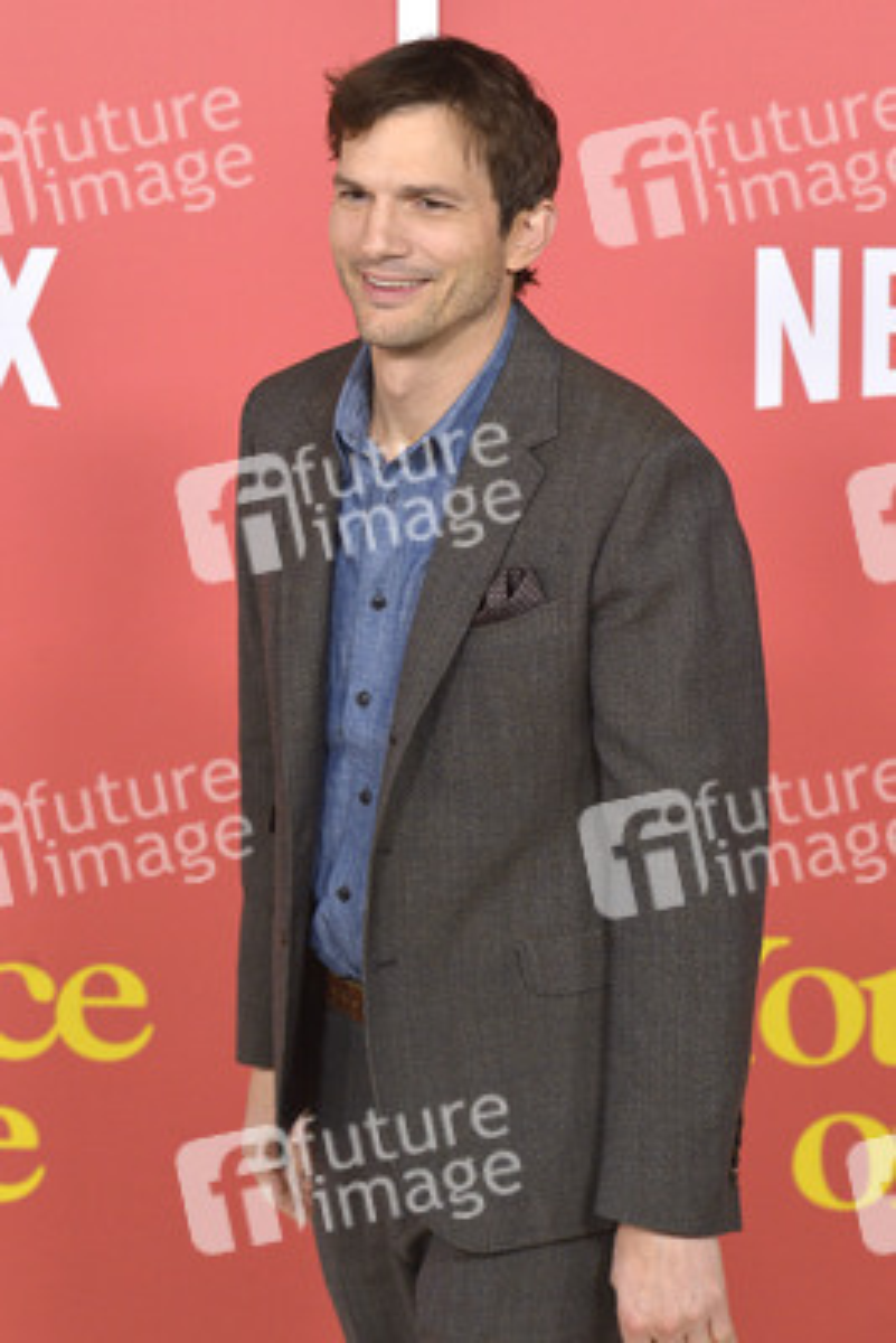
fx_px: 2611
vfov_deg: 28.8
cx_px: 448
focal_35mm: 70
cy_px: 672
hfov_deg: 19.5
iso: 1600
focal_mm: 70
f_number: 6.3
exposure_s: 1/320
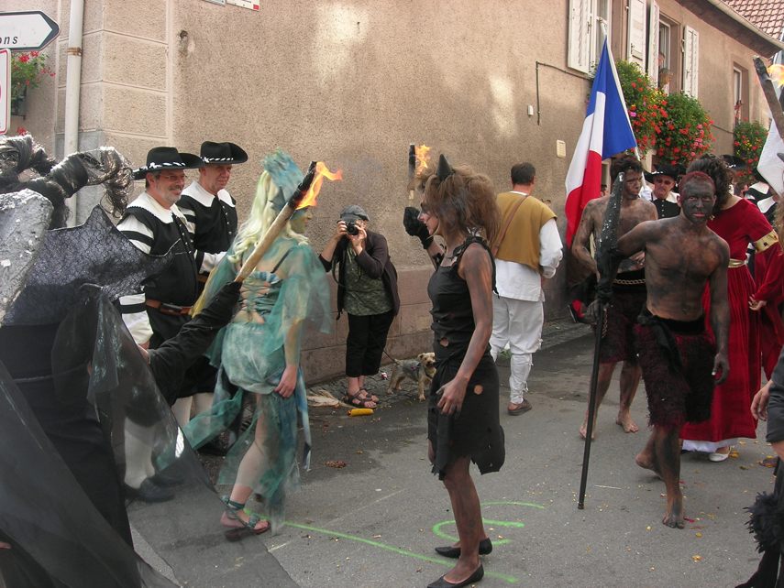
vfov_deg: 37.7
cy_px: 294
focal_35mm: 38
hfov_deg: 49.0
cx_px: 392
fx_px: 861
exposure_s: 1/153
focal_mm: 7.8
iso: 64
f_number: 4.8
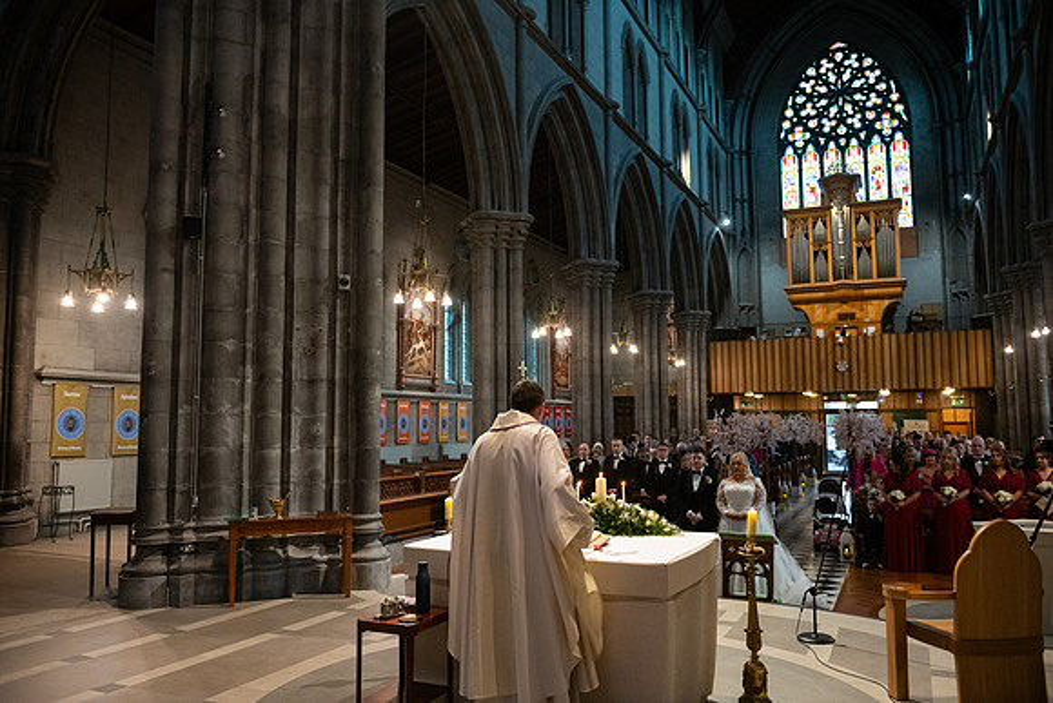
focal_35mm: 28
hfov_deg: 65.5
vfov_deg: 46.4
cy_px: 352
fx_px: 819
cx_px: 526
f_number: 3.5
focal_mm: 28
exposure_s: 1/160
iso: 1250
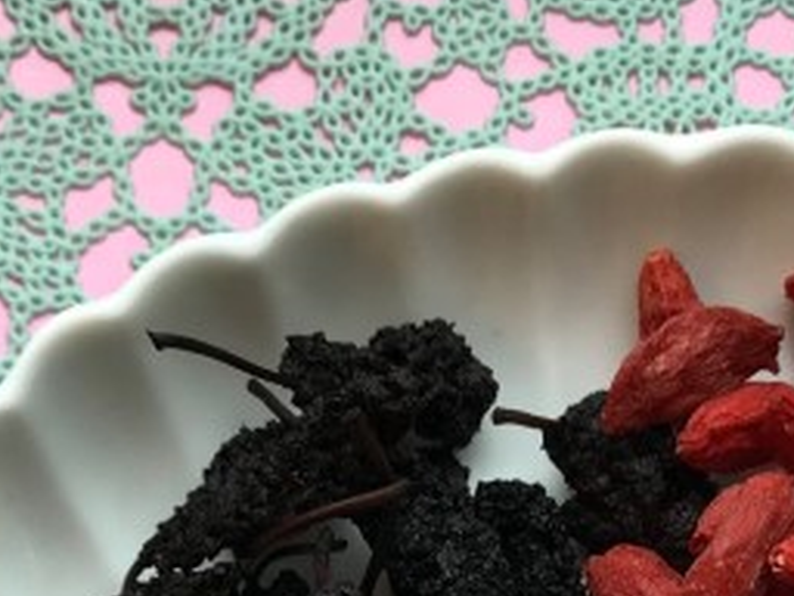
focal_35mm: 112
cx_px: 133
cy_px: 962
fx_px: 2569
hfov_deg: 17.4
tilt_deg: -76.2
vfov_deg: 12.4
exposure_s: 1/50
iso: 25
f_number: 1.8
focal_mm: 3.99
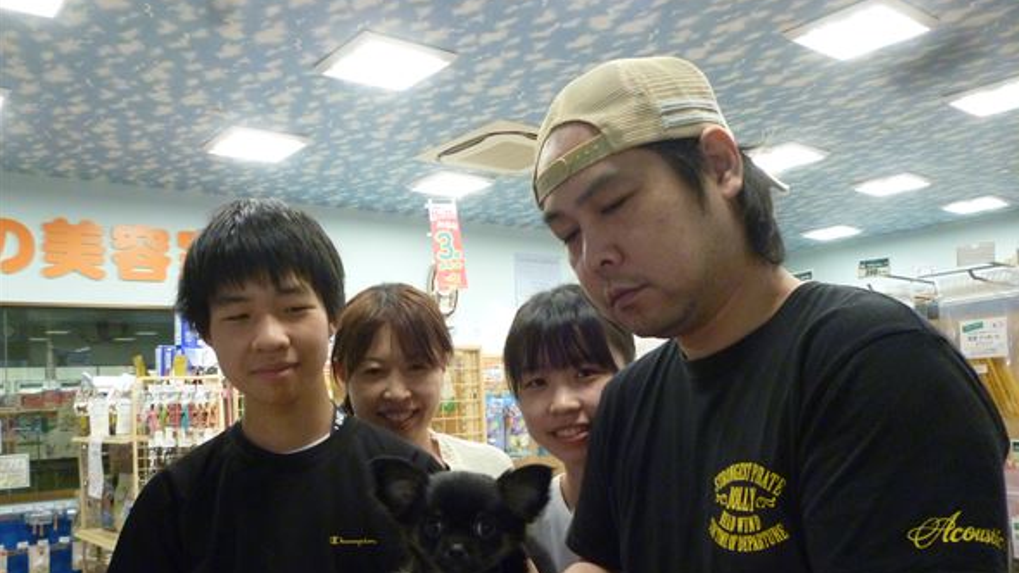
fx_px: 838
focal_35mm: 31
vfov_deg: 37.5
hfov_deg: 62.6
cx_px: 516
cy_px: 364
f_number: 3.1
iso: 400
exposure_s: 1/60
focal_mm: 5
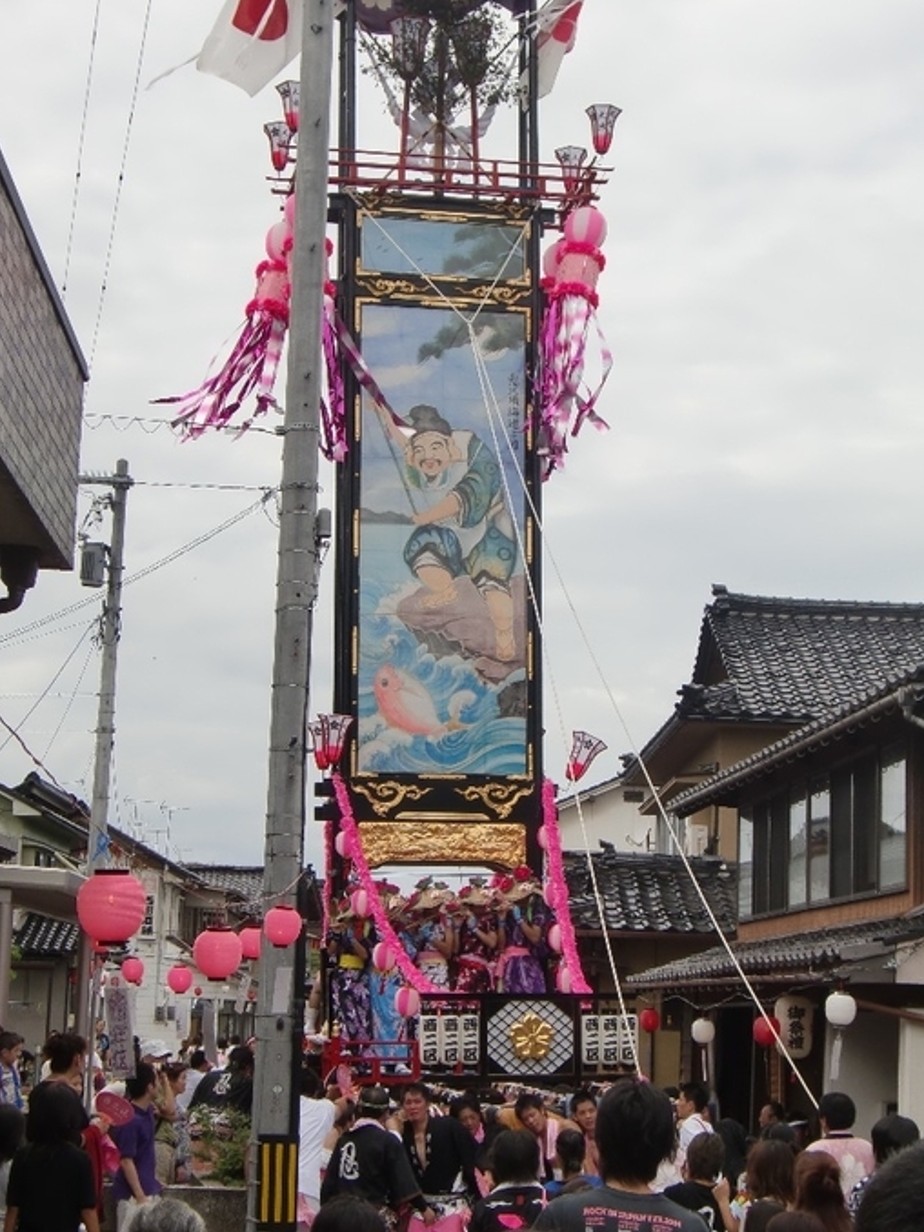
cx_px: 462
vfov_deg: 29.8
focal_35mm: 65
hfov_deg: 22.6
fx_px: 2313
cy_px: 588
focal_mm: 9.8
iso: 64
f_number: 3.6
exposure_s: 1/1000
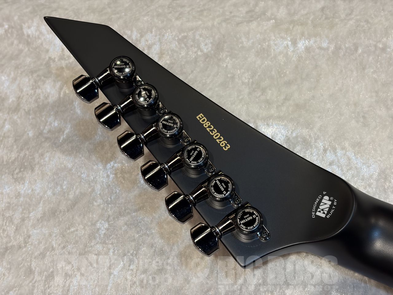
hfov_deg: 36.8
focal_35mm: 52
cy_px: 148
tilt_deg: -58.7
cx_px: 196
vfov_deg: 28.0
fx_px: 590
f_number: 1.6
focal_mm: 5.96
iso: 64
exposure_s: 1/60
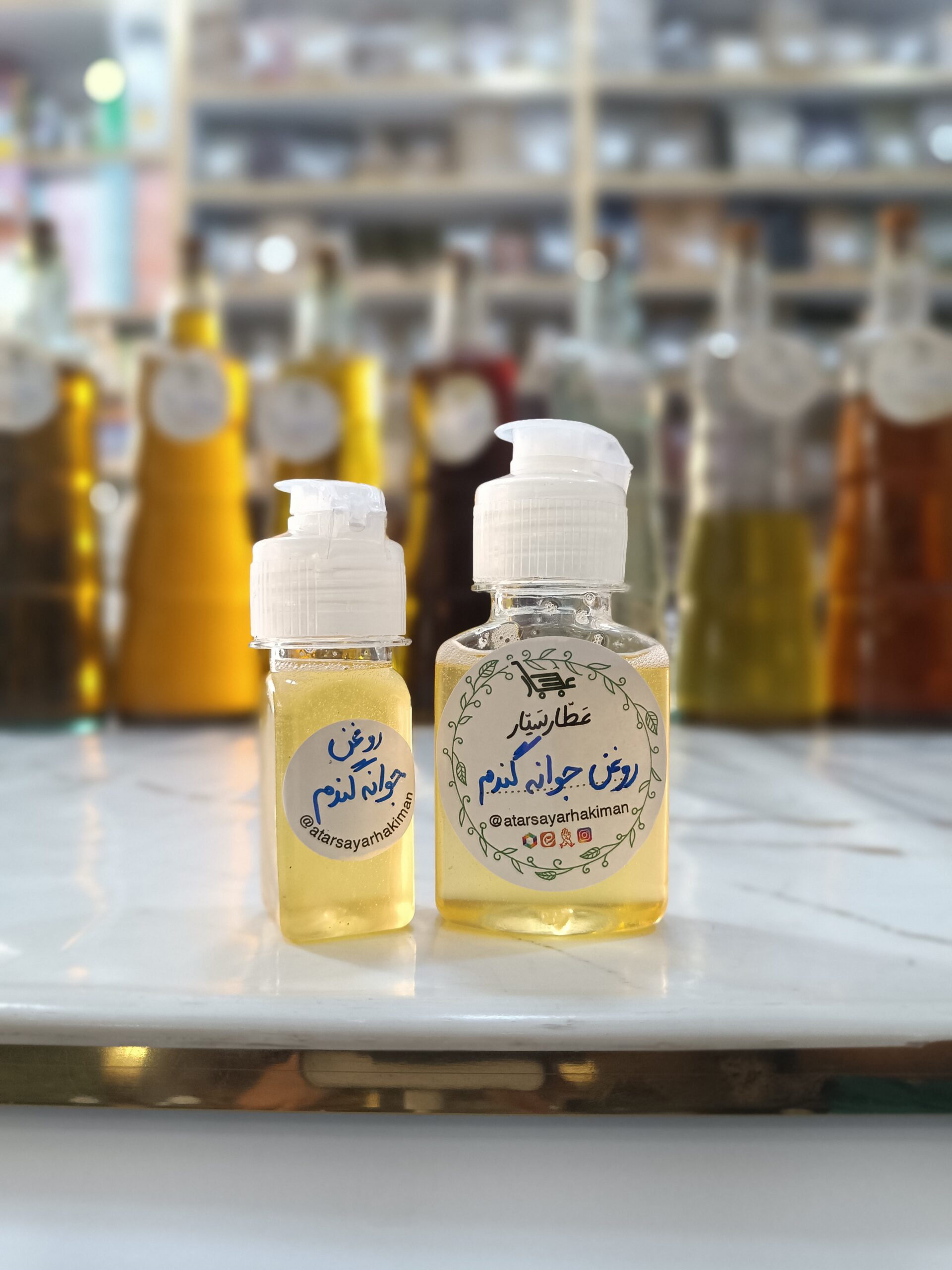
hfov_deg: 56.8
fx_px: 880
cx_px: 476
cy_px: 635
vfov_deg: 71.6
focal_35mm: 24
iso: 384
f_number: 1.79
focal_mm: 4.71
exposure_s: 1/59.9
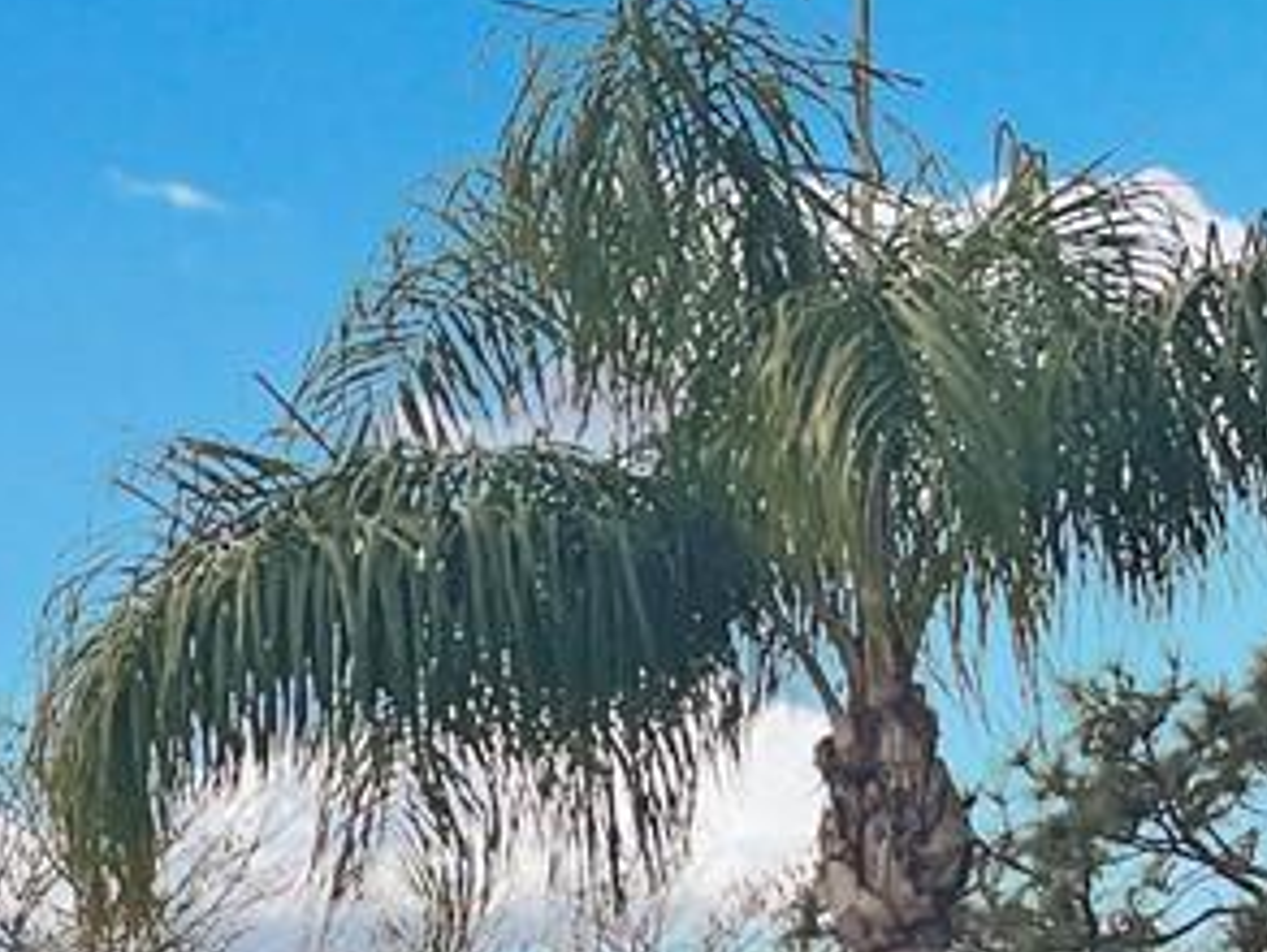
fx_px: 5200
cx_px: -1609
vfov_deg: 9.7
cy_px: 1973
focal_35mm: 142
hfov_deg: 11.8
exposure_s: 1/3049
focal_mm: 5.1
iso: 50
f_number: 1.6
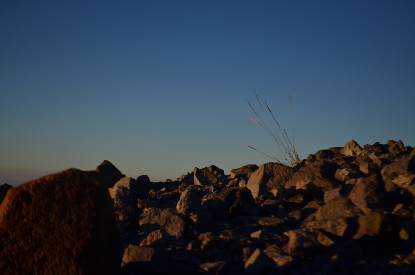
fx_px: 863
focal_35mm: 75
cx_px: 208
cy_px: 138
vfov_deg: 18.1
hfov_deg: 27.0
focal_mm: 50
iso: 200
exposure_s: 1/2000
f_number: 5.6
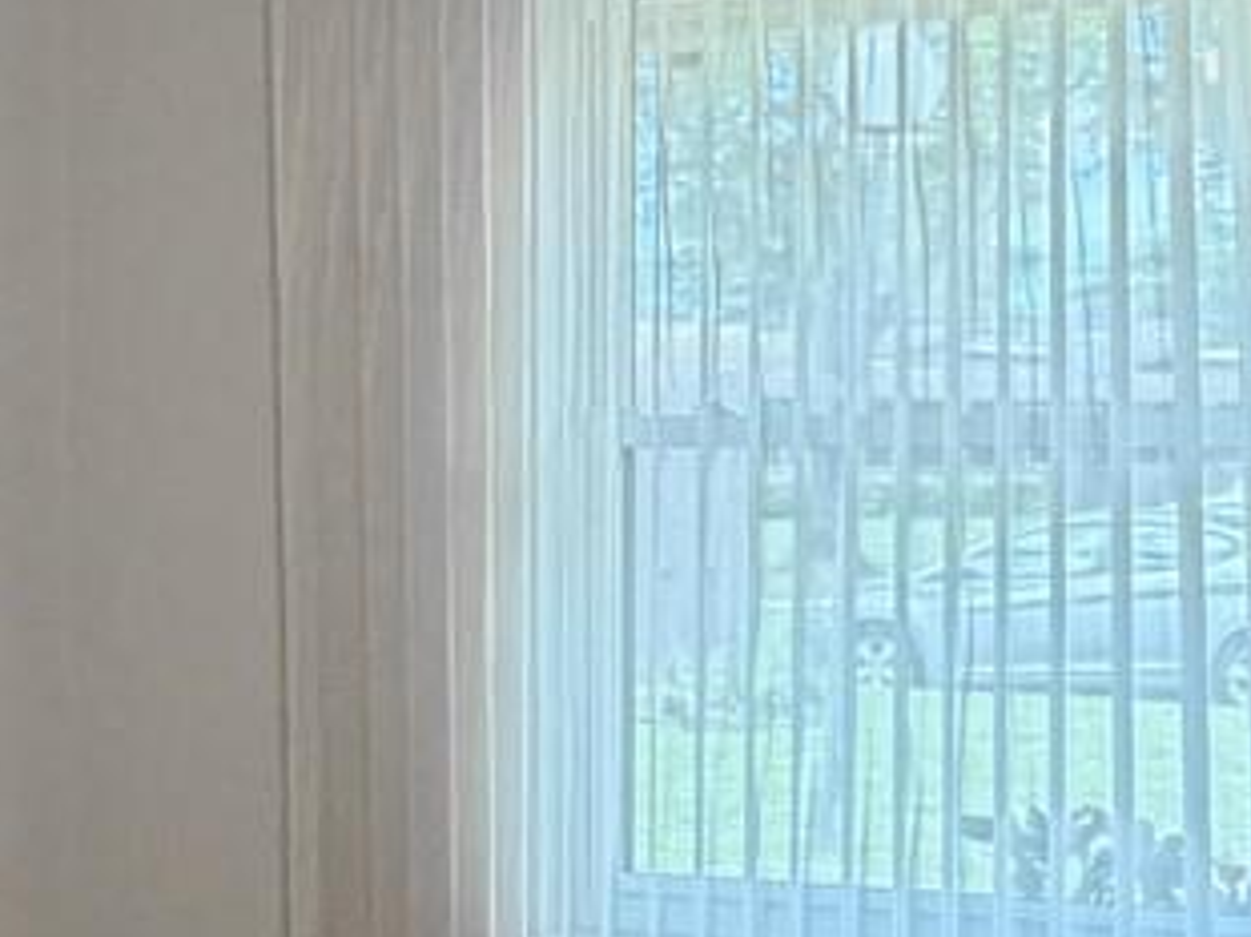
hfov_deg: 27.0
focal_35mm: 72
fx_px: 2601
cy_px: 471
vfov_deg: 20.4
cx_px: 672
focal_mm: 2.22
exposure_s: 1/120
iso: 250
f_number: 2.2
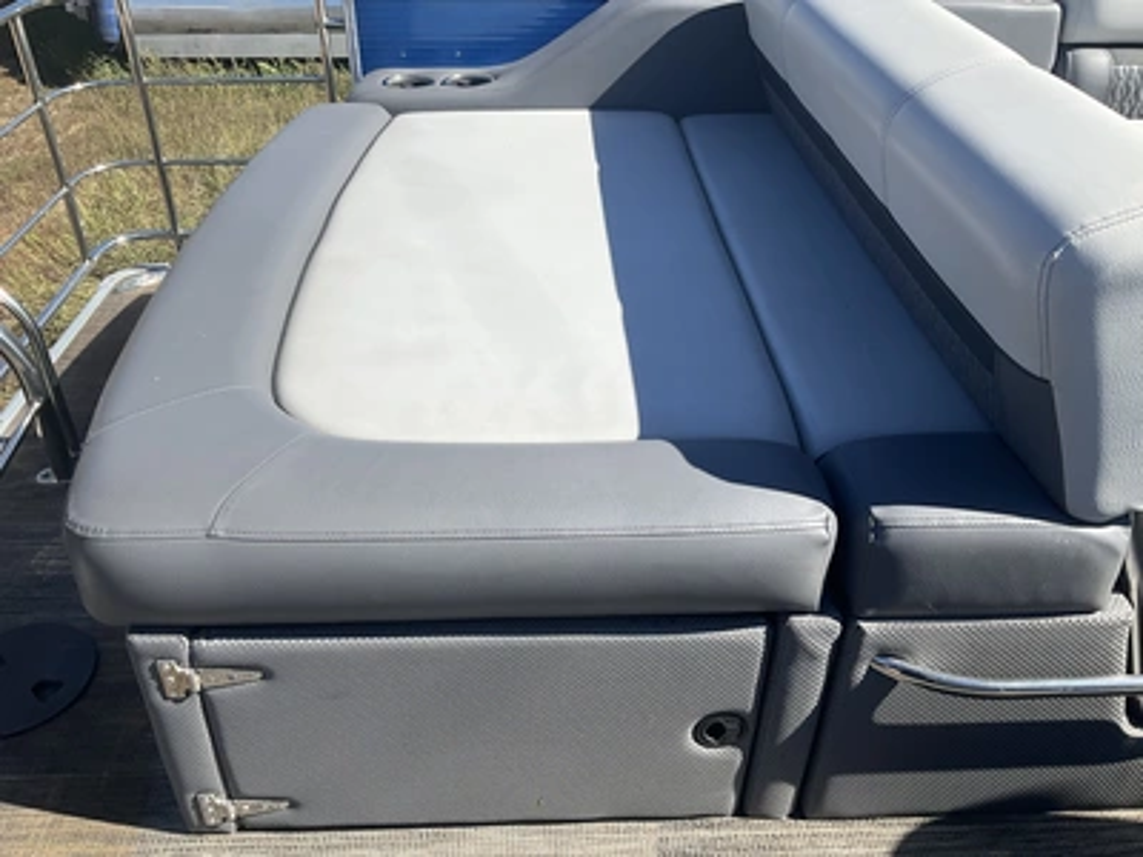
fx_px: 958
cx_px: 572
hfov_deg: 61.7
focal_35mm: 29
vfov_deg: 48.2
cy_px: 428
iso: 25
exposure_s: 1/1577
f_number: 1.8
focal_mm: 3
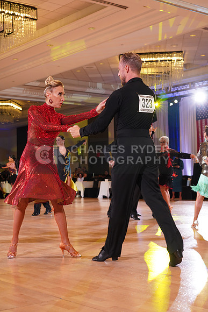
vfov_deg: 36.2
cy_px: 156
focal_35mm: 55
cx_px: 104
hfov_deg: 24.6
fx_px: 476
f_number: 5
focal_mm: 55
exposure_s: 1/160
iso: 1600
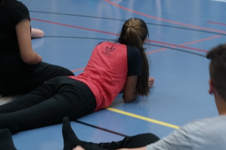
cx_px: 153
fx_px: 765
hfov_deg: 16.8
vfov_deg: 11.2
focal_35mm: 122
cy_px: 27
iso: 400
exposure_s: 1/40
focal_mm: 22
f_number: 6.3
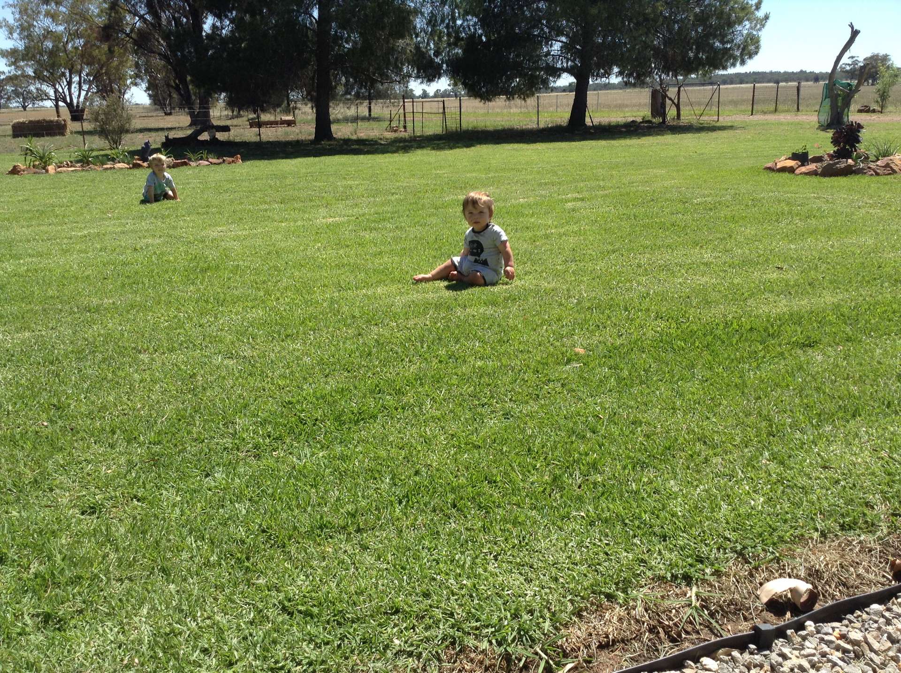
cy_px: 336
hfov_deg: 55.4
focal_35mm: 33
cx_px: 450
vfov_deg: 42.8
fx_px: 858
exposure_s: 1/794
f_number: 2.4
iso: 25
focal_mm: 3.3
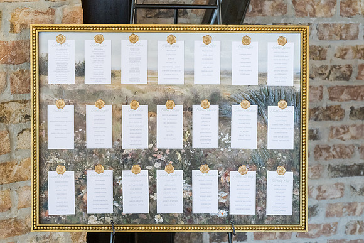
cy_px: 122
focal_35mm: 57
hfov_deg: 35.1
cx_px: 181
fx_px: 575
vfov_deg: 23.9
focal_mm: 56
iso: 3200
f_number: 6.3
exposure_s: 1/125
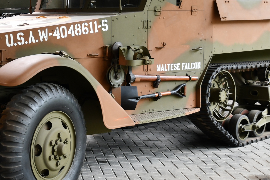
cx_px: 87
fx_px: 623
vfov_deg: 16.4
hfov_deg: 24.3
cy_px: 49
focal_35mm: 83
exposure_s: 1/40
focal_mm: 28
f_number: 3.2
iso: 320
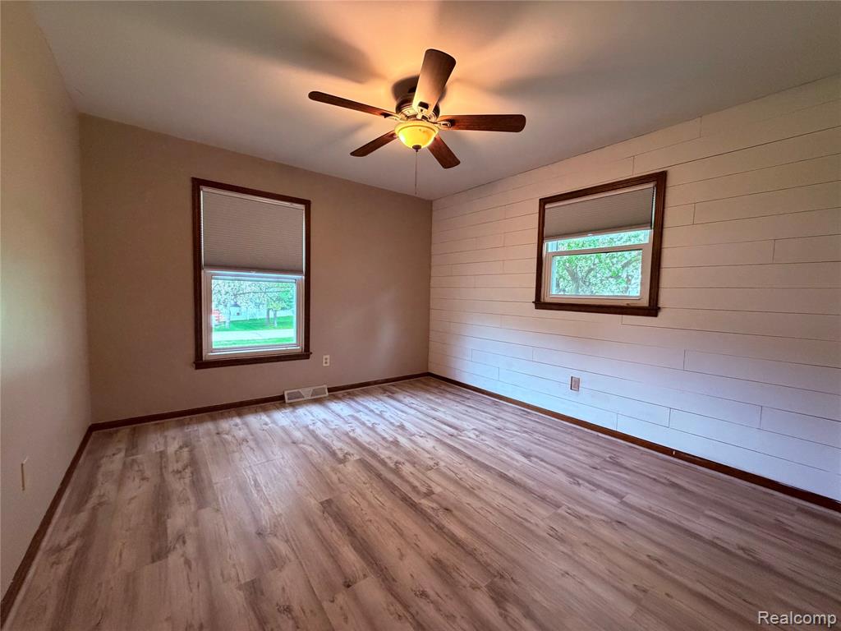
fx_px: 340
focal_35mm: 14
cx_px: 420
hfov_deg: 102.1
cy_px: 316
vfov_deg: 85.7
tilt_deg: -3.6
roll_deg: -1.8
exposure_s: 1/60
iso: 400
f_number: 2.2
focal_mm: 2.22
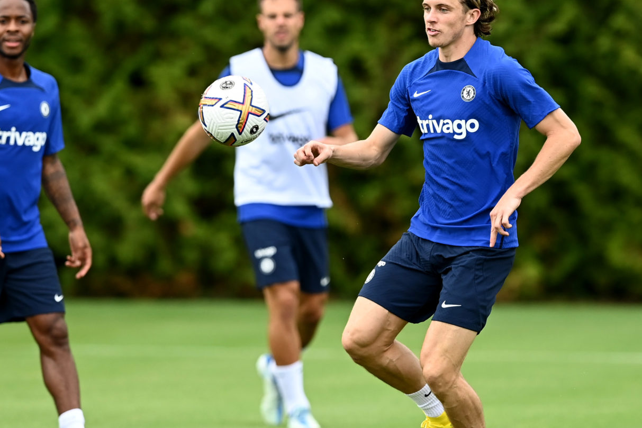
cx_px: 394
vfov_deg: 2.2
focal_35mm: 633
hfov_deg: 3.3
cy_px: 220
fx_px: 11289
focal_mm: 400
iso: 800
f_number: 3.5
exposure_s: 1/2000
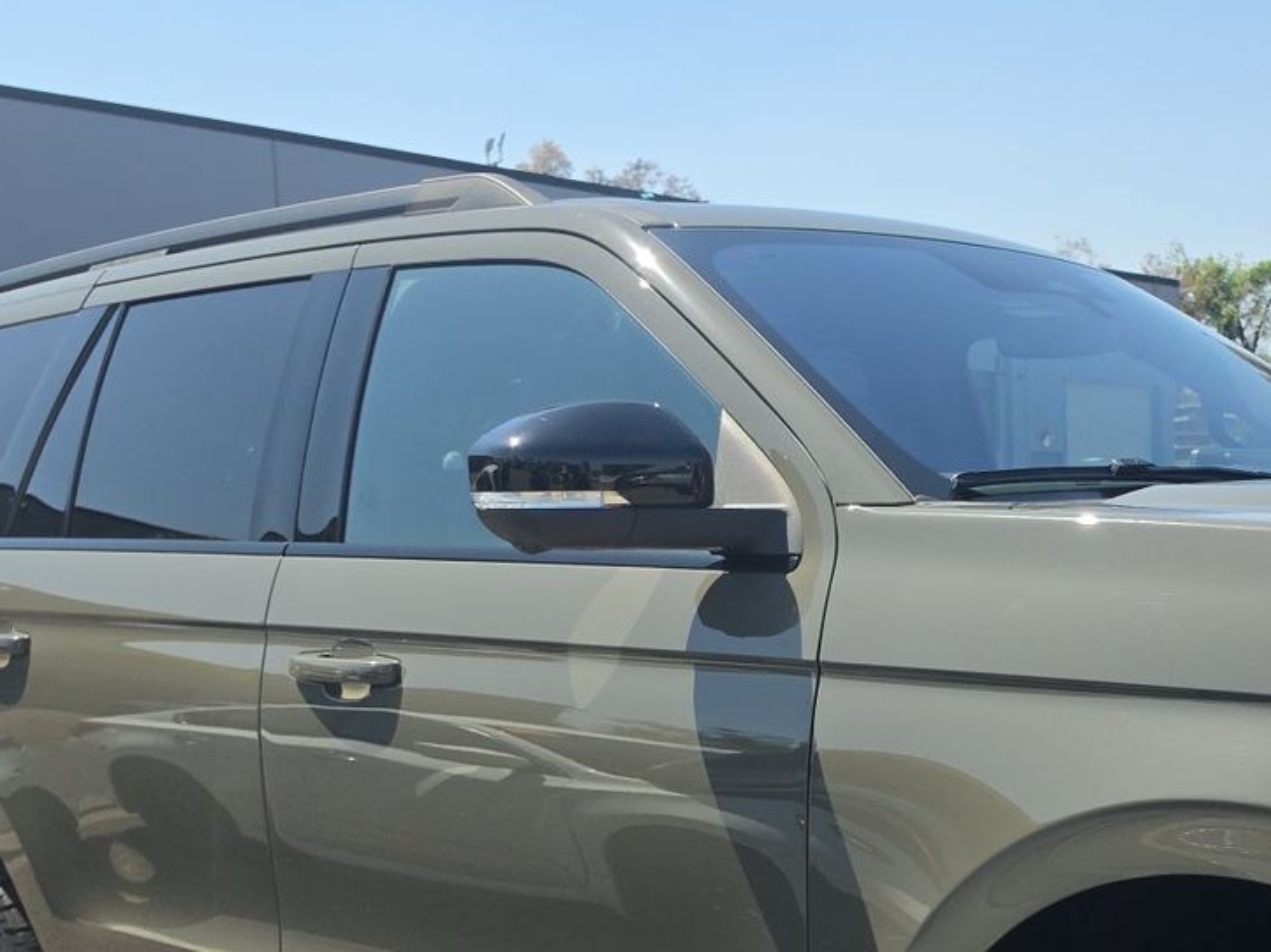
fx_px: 1872
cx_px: 991
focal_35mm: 51
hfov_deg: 36.4
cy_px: 771
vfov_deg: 27.9
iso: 64
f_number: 1.4
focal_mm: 6.5
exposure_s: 1/4055
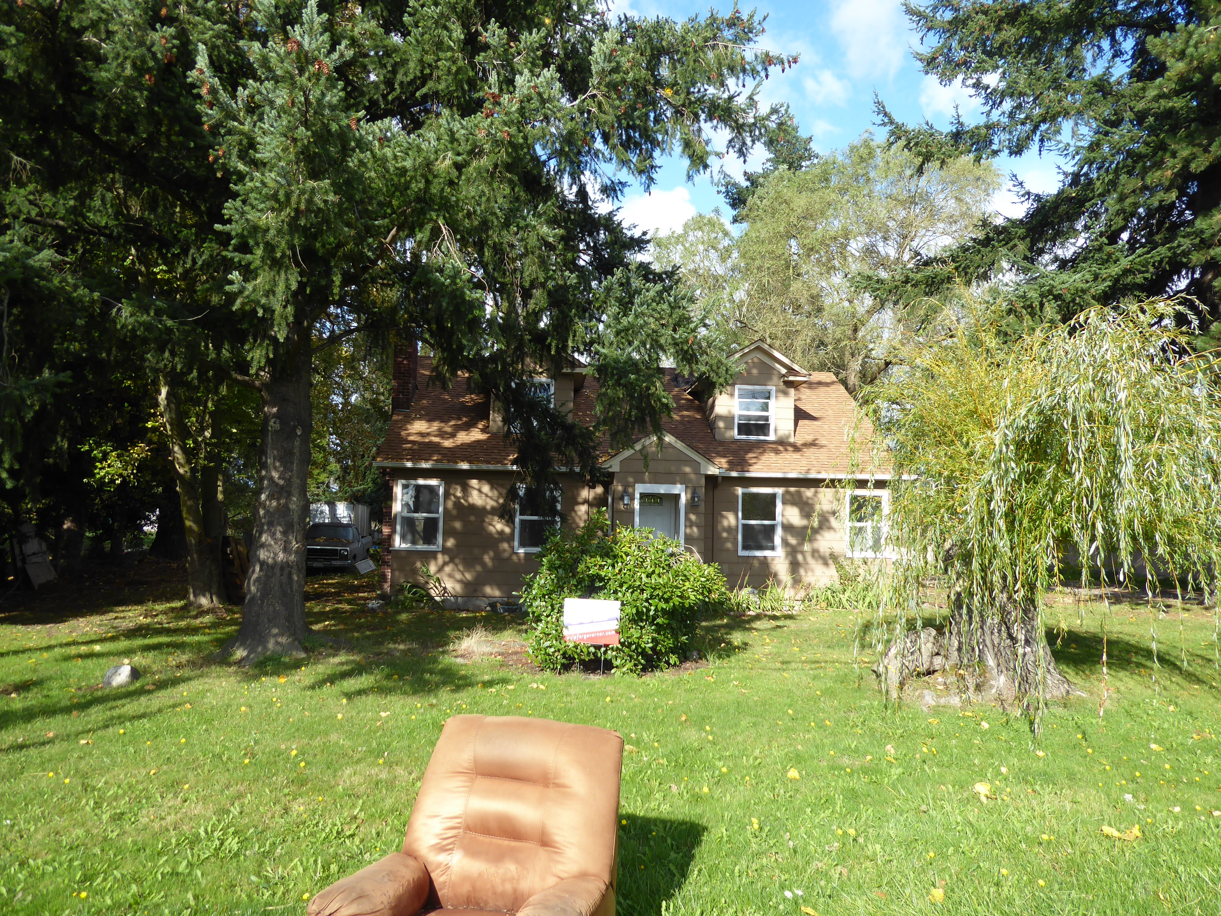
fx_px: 882
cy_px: 458
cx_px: 610
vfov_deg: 54.9
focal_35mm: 25
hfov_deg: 69.4
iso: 80
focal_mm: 4.3
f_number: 3.3
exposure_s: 1/320
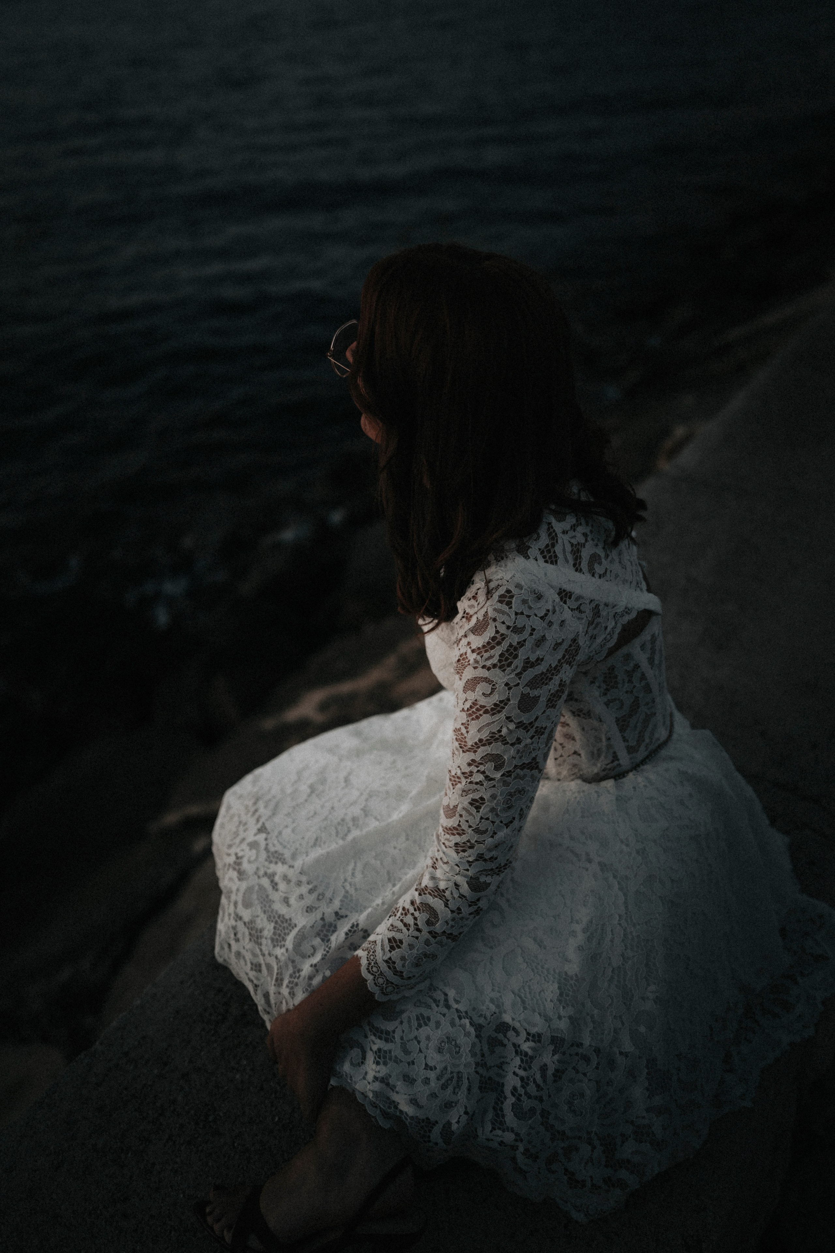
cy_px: 626
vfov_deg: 65.5
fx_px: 974
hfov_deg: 46.4
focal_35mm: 28
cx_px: 418
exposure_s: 1/125
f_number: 1.8
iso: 100
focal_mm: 28
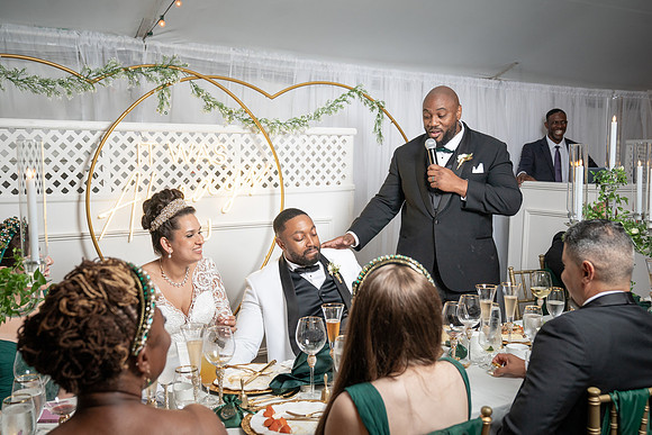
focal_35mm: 39
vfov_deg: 34.6
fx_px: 699
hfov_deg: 50.0
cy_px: 218
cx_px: 334
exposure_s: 1/200
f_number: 4
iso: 500
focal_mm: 37
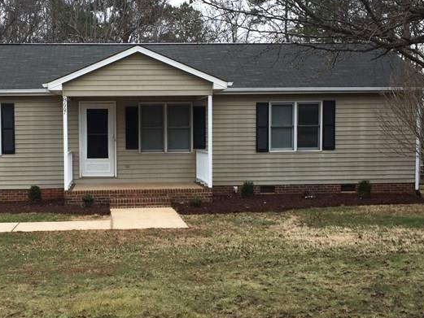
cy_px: 180
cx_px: 149
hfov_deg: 33.5
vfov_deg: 25.6
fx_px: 698
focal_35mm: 57
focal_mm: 4.15
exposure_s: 1/154
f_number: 2.2
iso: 32
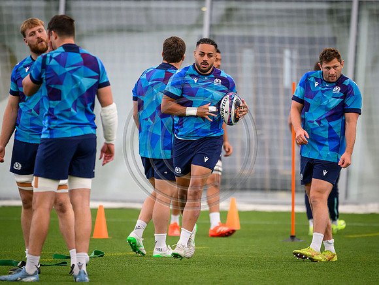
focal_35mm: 614
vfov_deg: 2.4
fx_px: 6737
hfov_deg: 3.2
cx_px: 217
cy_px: 141
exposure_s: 1/1000
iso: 5000
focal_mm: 560
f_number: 4
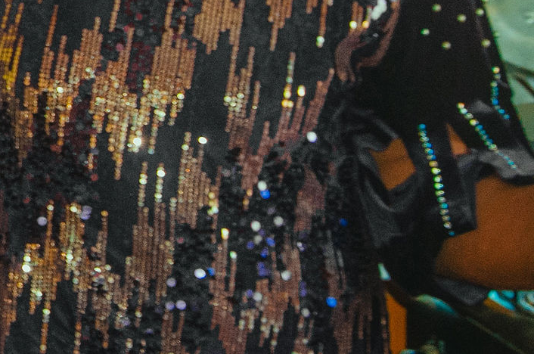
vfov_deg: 5.2
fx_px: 3850
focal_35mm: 260
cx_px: -410
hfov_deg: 7.7
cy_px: -208
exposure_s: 1/200
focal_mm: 34
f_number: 6.3
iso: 640
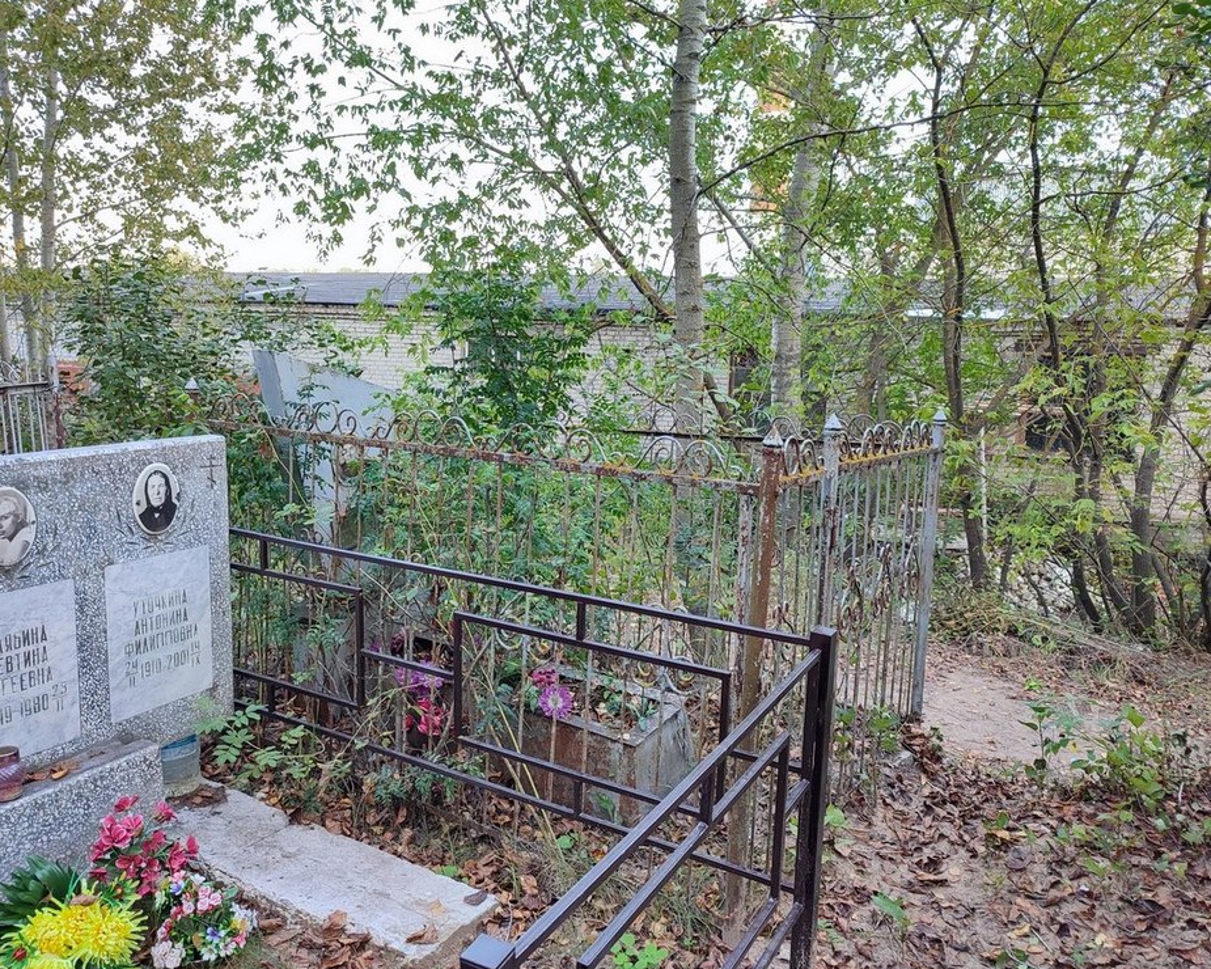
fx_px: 968
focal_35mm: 27
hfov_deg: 64.0
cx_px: 552
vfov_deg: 53.2
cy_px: 479
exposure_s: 1/50
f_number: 1.9
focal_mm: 6.04
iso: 60
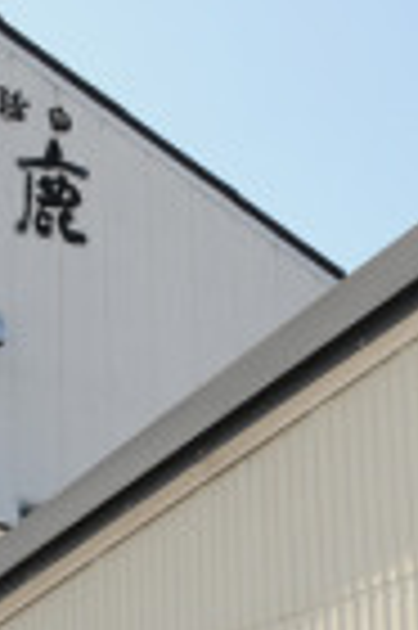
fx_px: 2200
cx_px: -126
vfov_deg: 15.8
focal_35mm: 126
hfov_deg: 10.6
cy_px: 722
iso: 200
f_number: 8
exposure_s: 1/320
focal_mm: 26
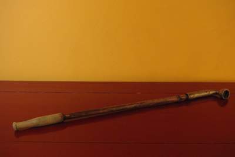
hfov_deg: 53.1
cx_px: 118
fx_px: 235
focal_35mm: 36
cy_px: 78
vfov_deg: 37.0
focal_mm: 24.38
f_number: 5.6
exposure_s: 1/60
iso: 1600
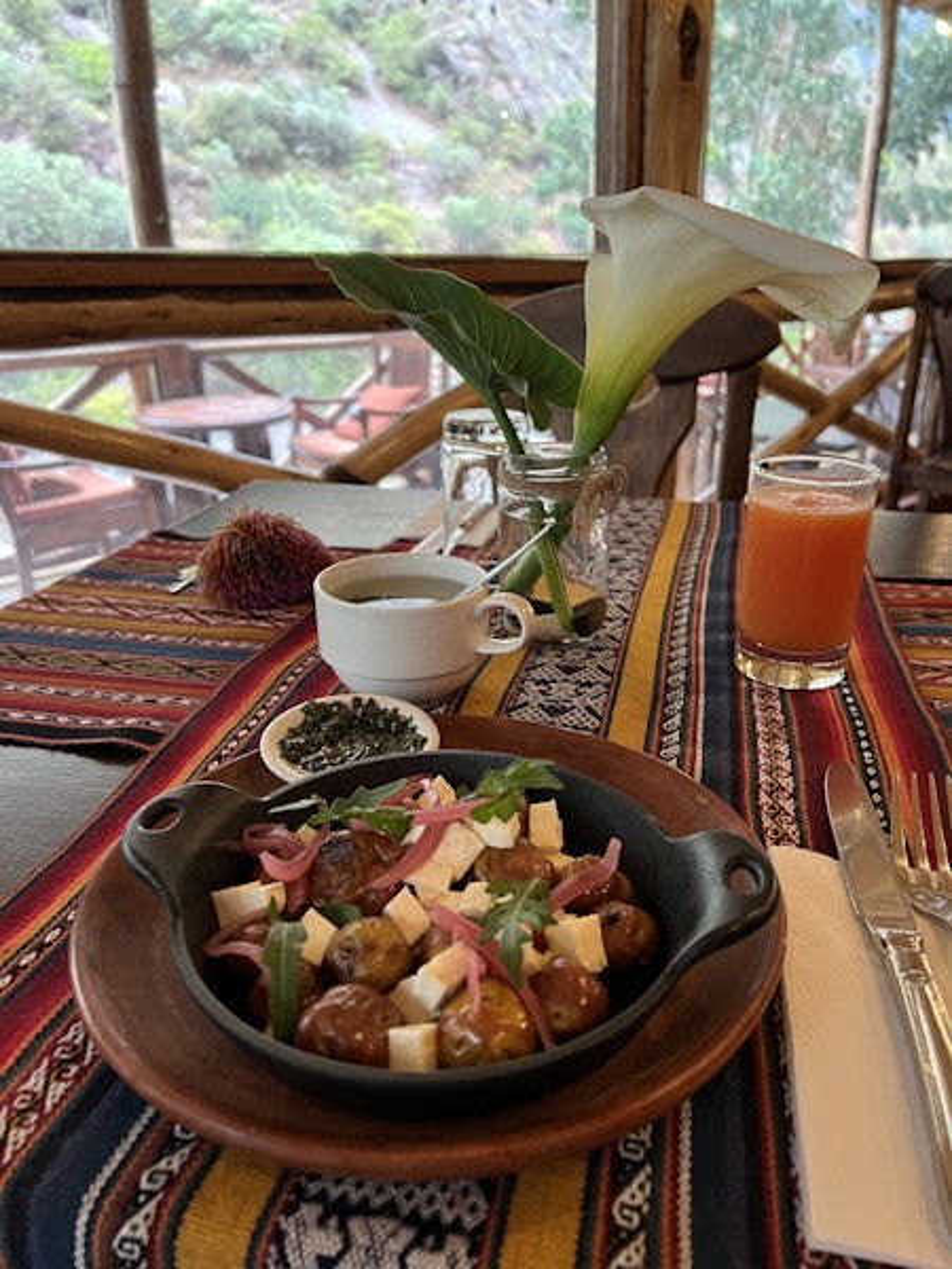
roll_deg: -0.1
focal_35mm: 26
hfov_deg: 53.1
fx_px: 953
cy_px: 634
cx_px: 476
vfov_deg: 67.3
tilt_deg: -21.9
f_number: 1.5
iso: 320
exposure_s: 1/60
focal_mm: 5.7
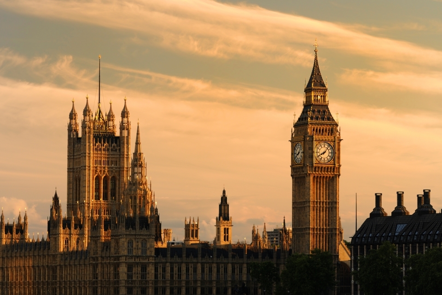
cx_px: 221
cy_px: 148
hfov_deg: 13.0
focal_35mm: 158
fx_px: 1934
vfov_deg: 8.7
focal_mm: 105
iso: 200
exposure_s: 1/125
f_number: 4
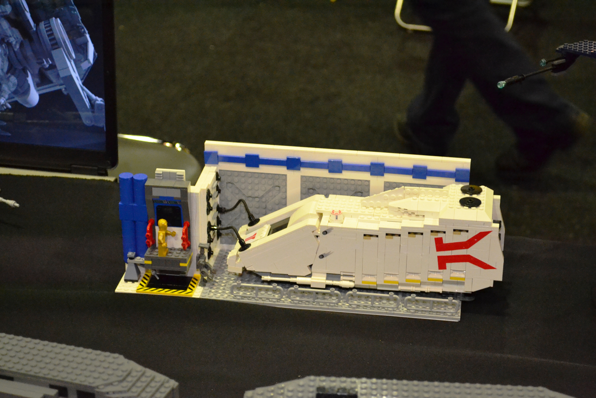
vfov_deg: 16.6
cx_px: 298
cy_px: 199
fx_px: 1366
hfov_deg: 24.6
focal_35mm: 82
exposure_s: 1/60
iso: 3200
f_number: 5.6
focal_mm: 55
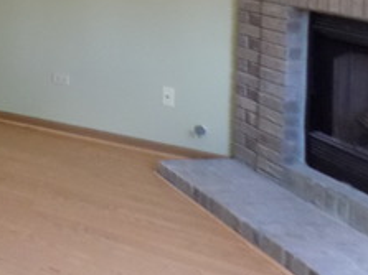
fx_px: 701
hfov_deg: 24.9
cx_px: -129
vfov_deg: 20.7
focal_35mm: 66
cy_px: -59
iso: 360
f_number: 3.1
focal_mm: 4
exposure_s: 1/60
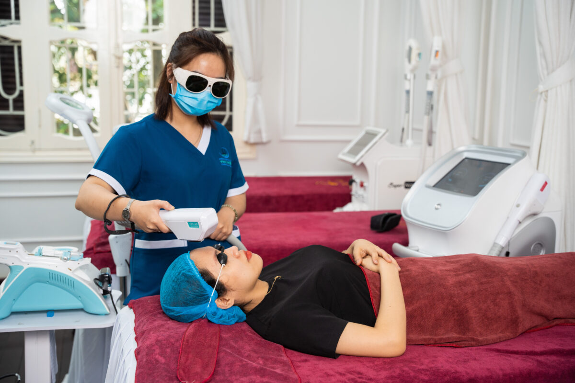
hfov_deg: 42.3
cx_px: 288
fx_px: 743
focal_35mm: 46
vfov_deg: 28.9
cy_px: 192
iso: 320
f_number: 3.5
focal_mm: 46.5
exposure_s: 1/125
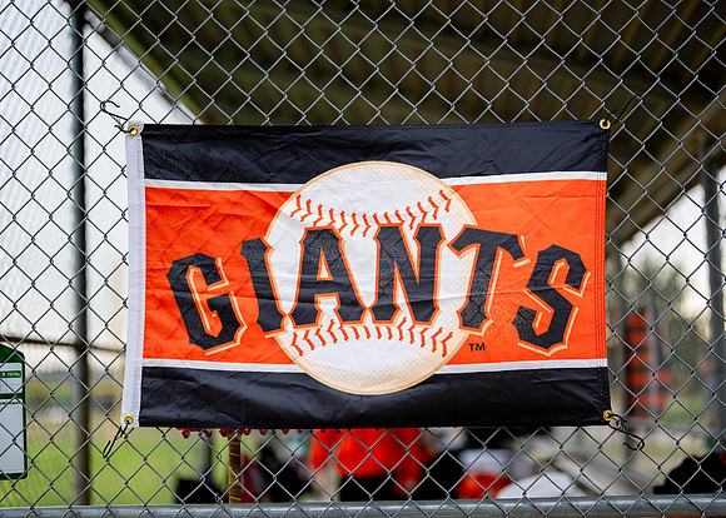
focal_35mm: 58
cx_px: 372
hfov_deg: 33.6
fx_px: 1201
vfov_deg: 24.3
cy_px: 271
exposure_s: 1/640
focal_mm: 50
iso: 400
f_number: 1.2
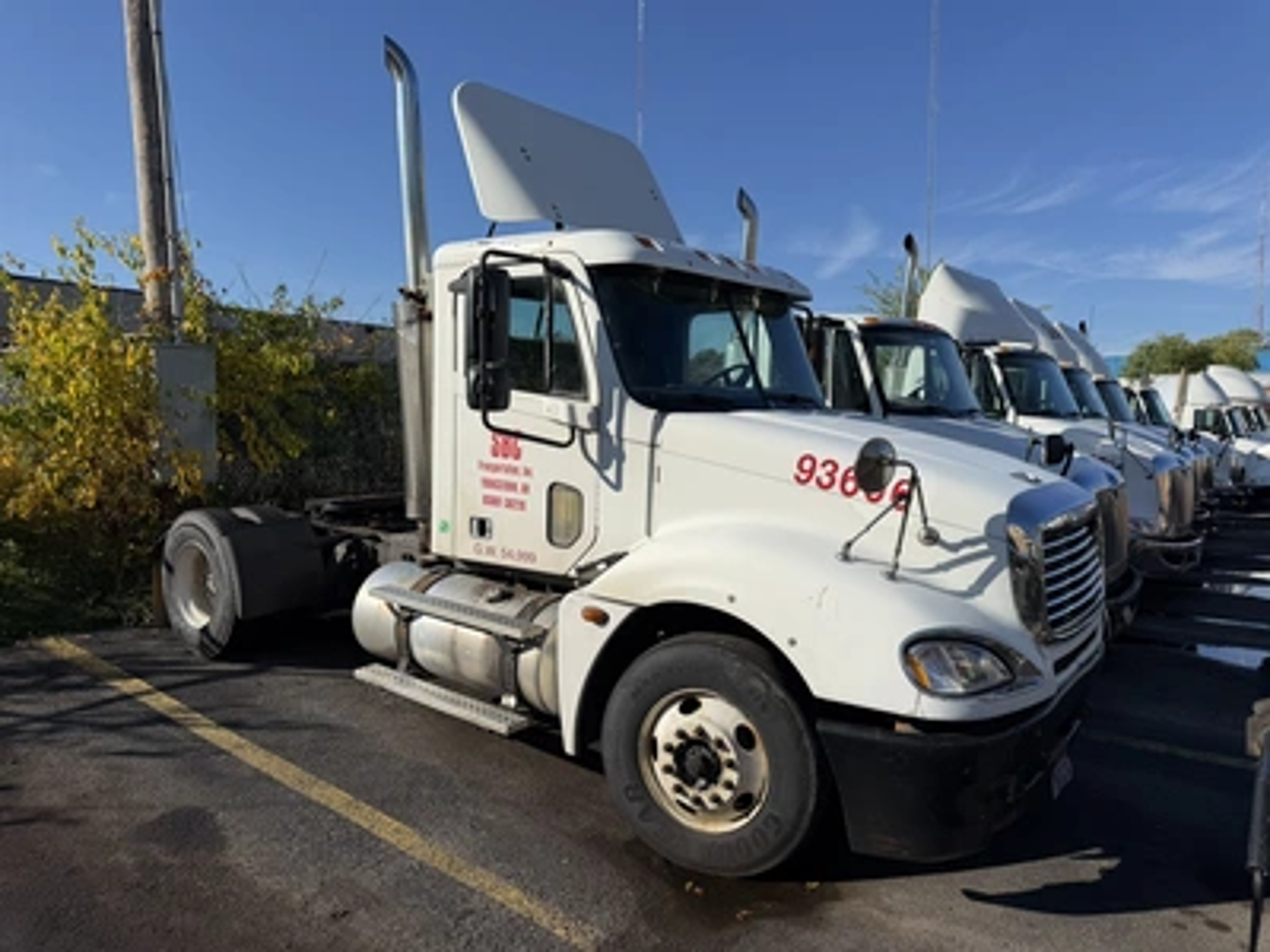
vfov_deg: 56.8
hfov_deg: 71.6
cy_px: 476
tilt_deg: -2.5
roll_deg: -0.3
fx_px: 881
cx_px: 635
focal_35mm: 24
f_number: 1.78
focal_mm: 6.76
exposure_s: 1/8130
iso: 80
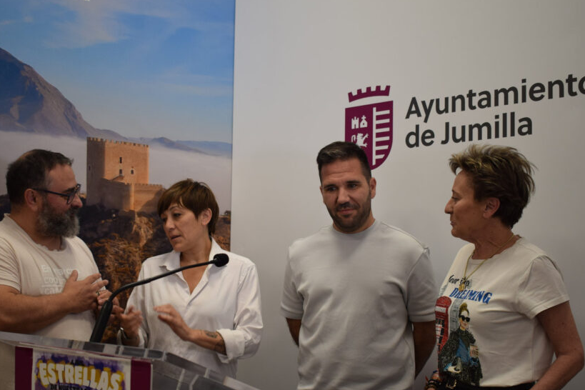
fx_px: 823
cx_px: 273
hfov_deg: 39.1
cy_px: 240
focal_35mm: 51
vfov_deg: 26.6
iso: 400
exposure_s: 1/60
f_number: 4
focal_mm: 27
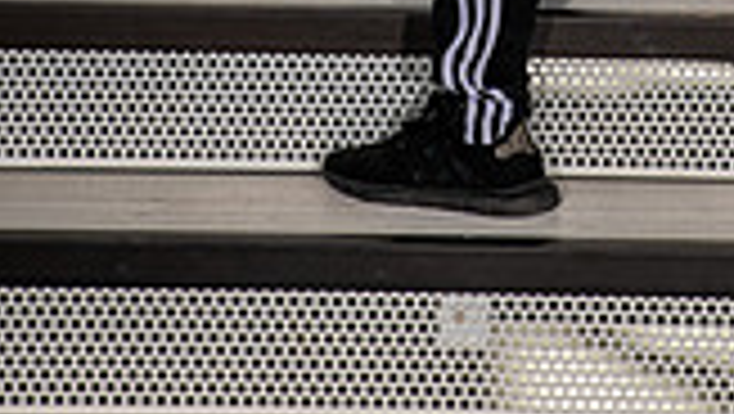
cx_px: 527
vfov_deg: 6.9
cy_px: -572
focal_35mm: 168
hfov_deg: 12.8
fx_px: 3272
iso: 160
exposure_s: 1/320
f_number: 7.1
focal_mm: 58
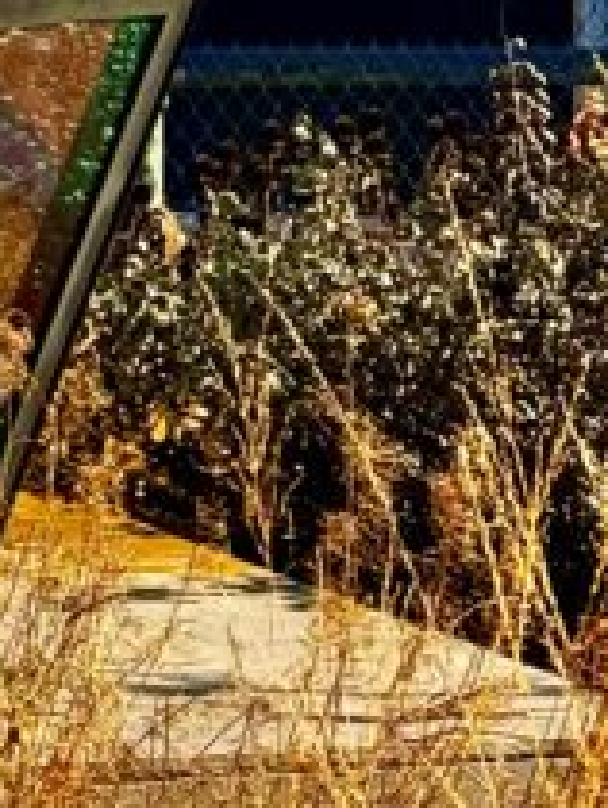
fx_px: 5469
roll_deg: -1.8
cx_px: -697
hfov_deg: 6.2
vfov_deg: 8.1
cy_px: -773
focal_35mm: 234
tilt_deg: +4.2
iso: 64
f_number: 1.78
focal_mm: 6.76
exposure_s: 1/3096
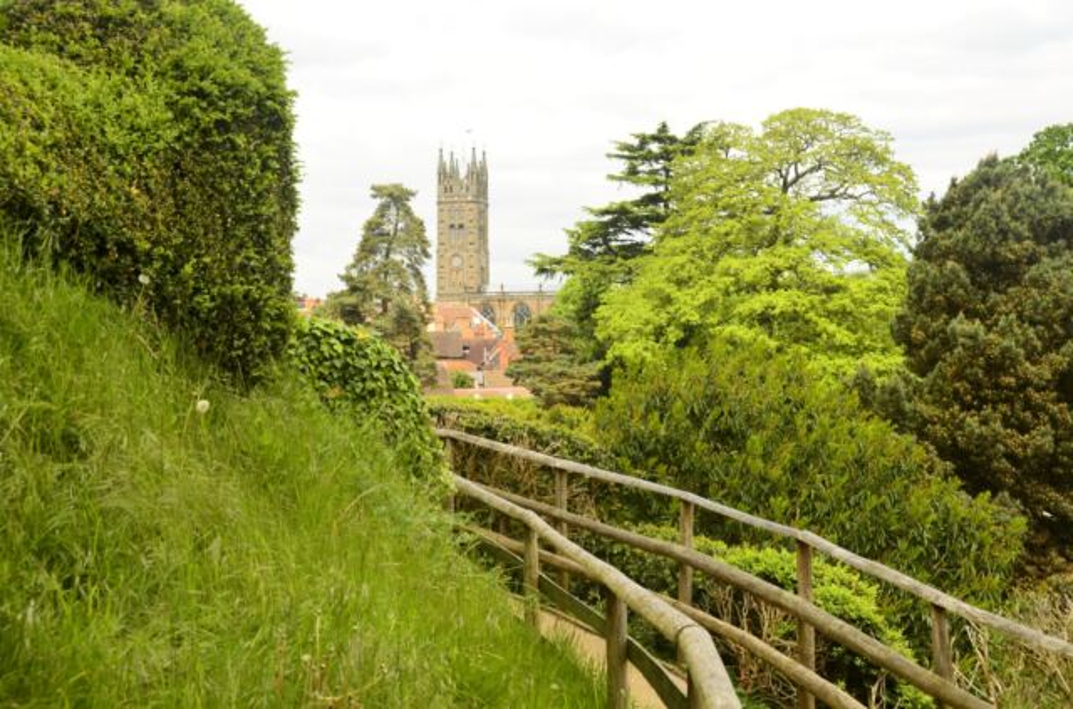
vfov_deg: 24.9
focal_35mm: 54
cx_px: 536
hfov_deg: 37.0
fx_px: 1605
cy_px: 354
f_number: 11
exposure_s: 1/250
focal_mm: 36
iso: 400
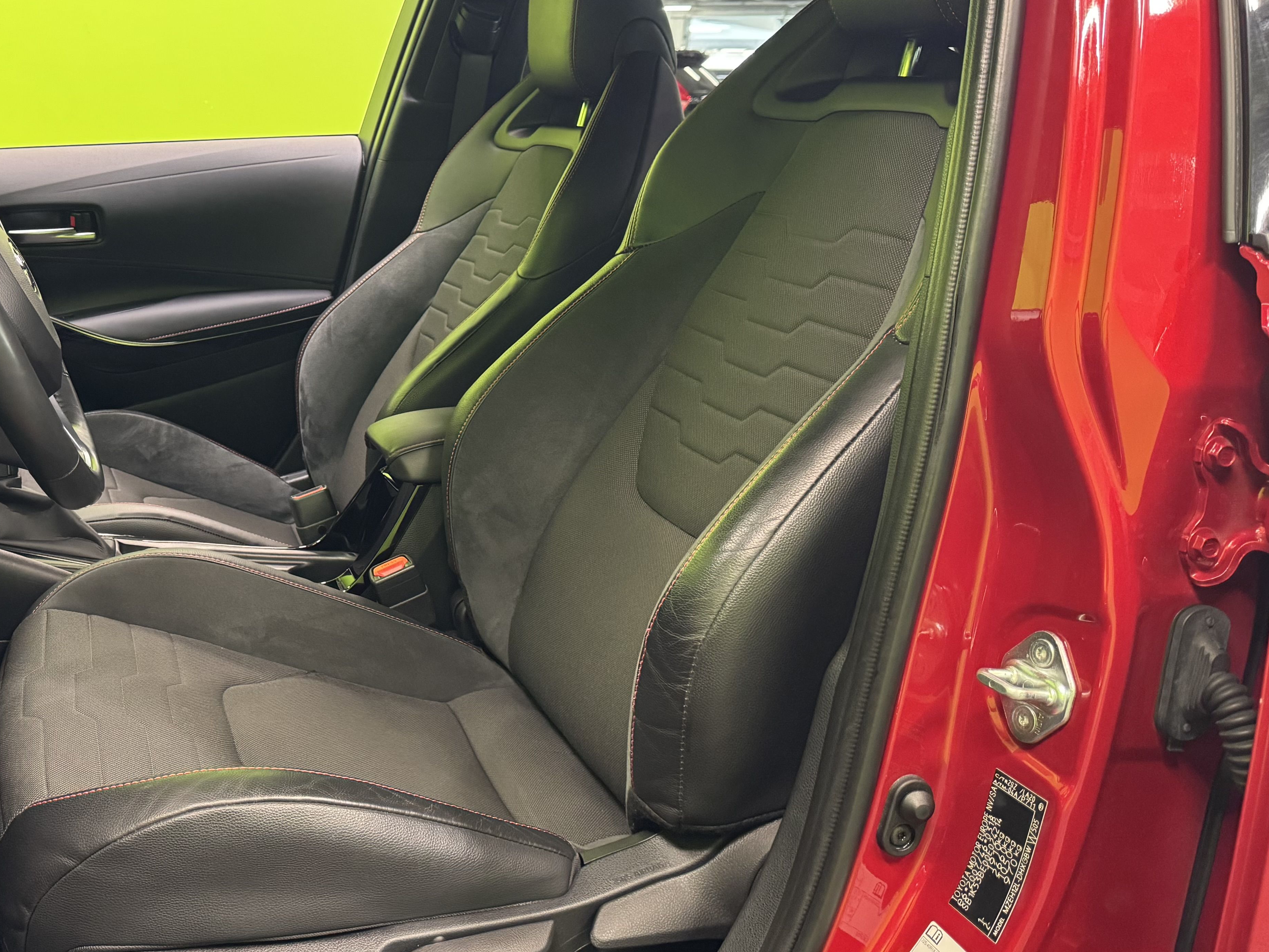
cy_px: 377
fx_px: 1356
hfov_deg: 48.0
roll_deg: -1.7
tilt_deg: -11.7
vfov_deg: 38.5
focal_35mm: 37
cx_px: 301
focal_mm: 6.76
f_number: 1.78
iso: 640
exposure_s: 1/50
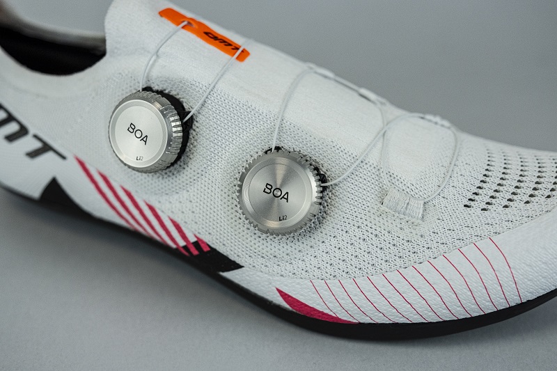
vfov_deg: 30.5
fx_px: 681
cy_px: 186
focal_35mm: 44
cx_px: 278
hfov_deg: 44.5
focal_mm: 29.2
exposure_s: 1/1000
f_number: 2.8
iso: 400
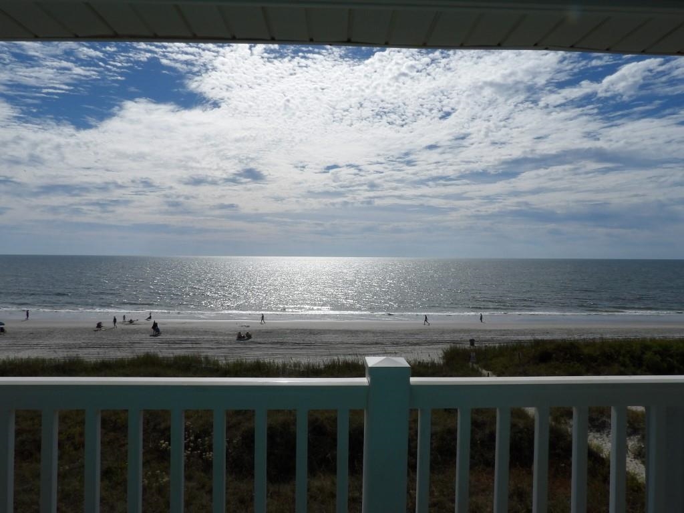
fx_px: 474
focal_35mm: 24
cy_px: 256
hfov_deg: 71.6
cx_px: 342
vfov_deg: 56.8
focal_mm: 4.3
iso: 100
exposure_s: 1/1134
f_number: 7.4
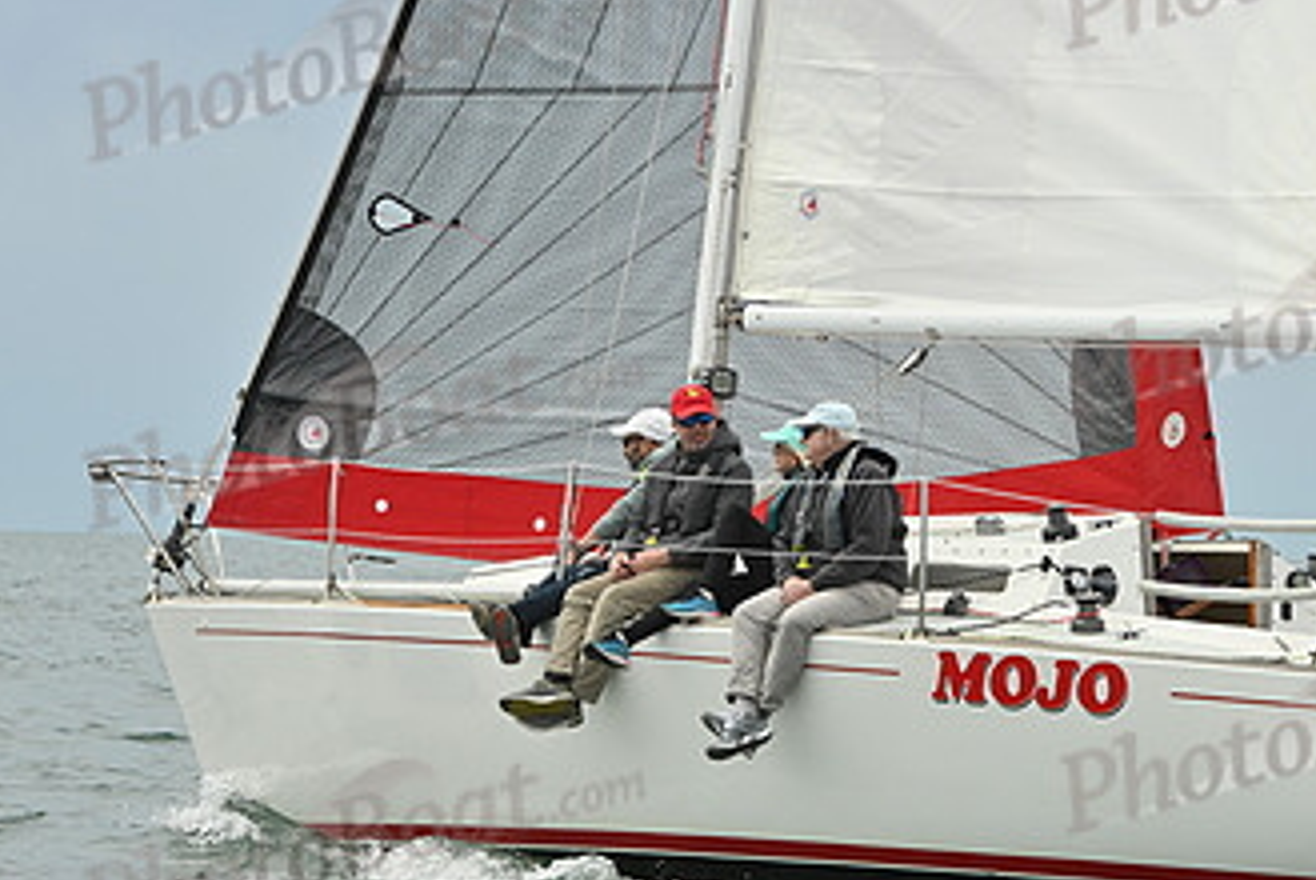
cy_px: 578
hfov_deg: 9.6
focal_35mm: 215
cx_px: 856
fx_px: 7866
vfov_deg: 6.4
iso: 320
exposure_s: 1/800
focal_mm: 122
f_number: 13
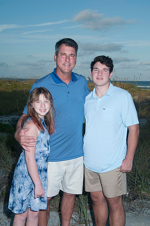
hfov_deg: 25.7
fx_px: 329
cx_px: 75
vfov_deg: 37.9
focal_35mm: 52
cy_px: 113
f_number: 9
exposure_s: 1/250
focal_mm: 35
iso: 100
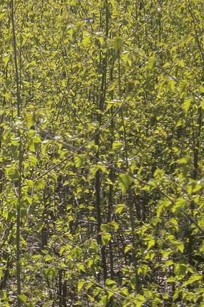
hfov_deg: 9.9
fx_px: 1165
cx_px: -6
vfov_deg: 15.0
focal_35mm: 137
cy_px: 192
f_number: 9.7
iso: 80
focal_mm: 8.3
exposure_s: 1/100
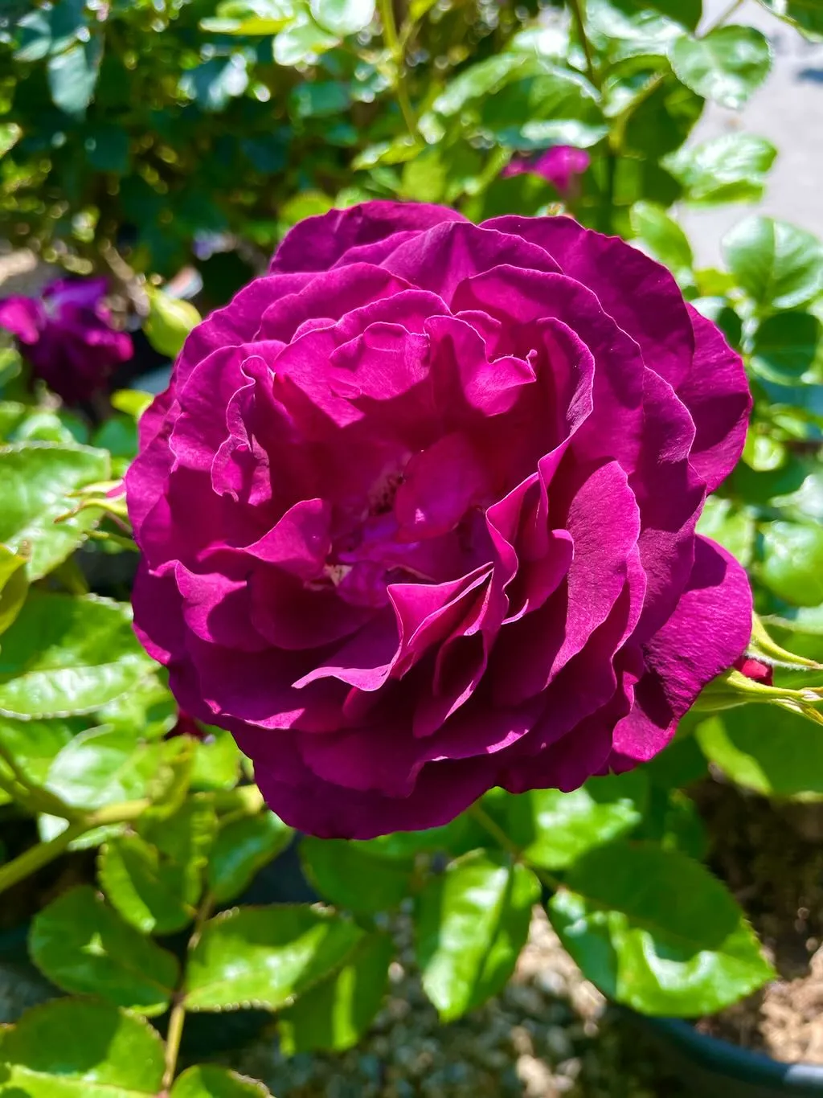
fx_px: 824
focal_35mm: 26
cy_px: 549
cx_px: 412
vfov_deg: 67.3
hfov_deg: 53.0
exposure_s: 1/502
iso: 32
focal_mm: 4.2
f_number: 1.6
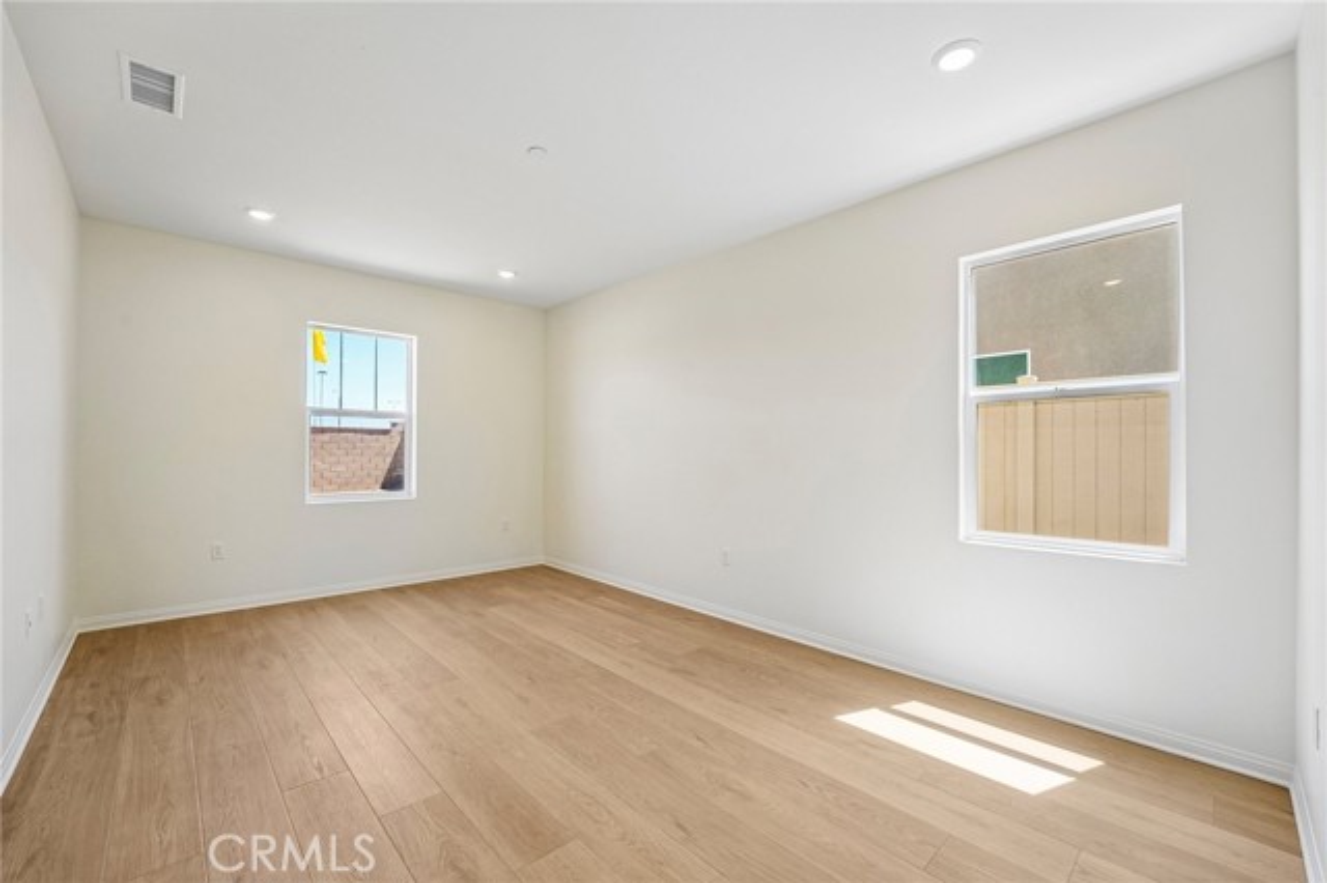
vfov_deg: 81.1
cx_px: 664
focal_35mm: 14
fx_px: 516
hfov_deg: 104.3
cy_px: 442
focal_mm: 14
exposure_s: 1/60
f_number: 8
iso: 160
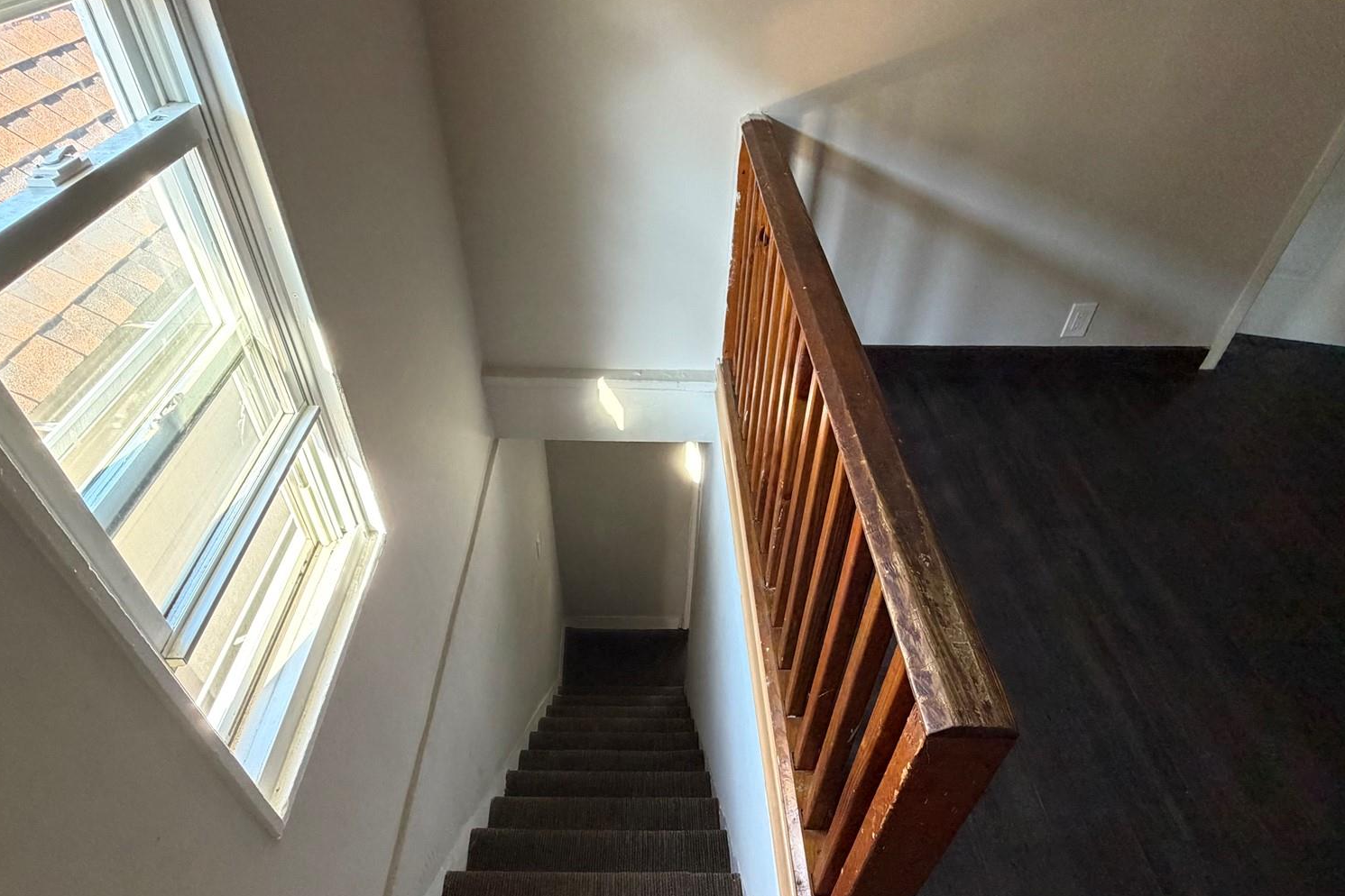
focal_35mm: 20
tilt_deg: -42.4
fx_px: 747
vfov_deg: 61.8
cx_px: 654
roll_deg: -0.1
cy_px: 498
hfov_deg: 84.0
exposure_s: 1/60
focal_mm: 2.22
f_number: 2.2
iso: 400
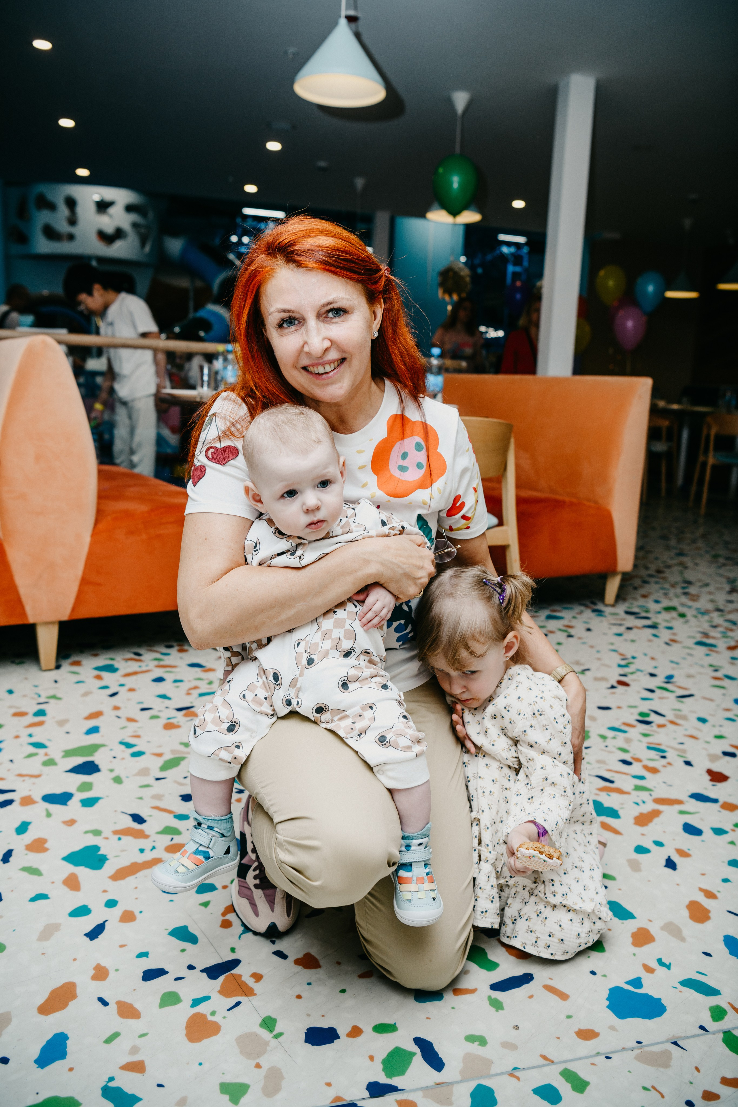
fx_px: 861
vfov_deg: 65.5
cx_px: 369
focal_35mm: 28
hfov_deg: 46.4
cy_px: 554
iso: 125
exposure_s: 1/160
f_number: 3.5
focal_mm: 28
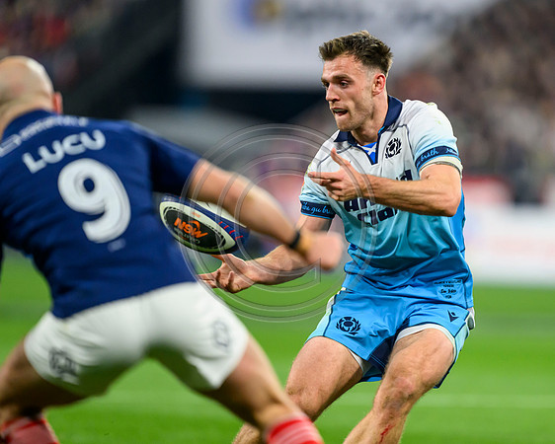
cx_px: 378
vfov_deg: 3.0
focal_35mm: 511
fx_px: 8395
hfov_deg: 3.8
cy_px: 224
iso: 3200
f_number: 2.8
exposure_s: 1/2500
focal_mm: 400
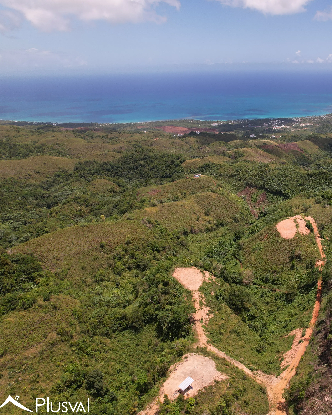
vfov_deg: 57.2
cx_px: 305
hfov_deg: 42.8
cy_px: 208
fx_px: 381
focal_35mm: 31
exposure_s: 1/60
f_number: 2.8
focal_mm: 8.38
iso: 100
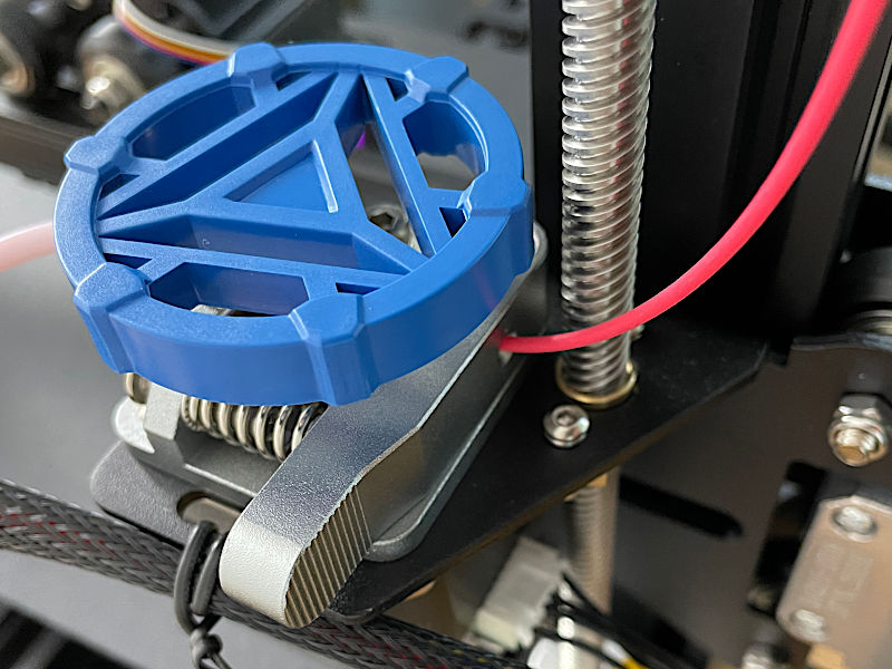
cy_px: 334
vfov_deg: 53.1
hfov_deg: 67.3
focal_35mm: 26
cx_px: 446
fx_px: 670
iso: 500
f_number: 1.6
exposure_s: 1/50
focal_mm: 4.2
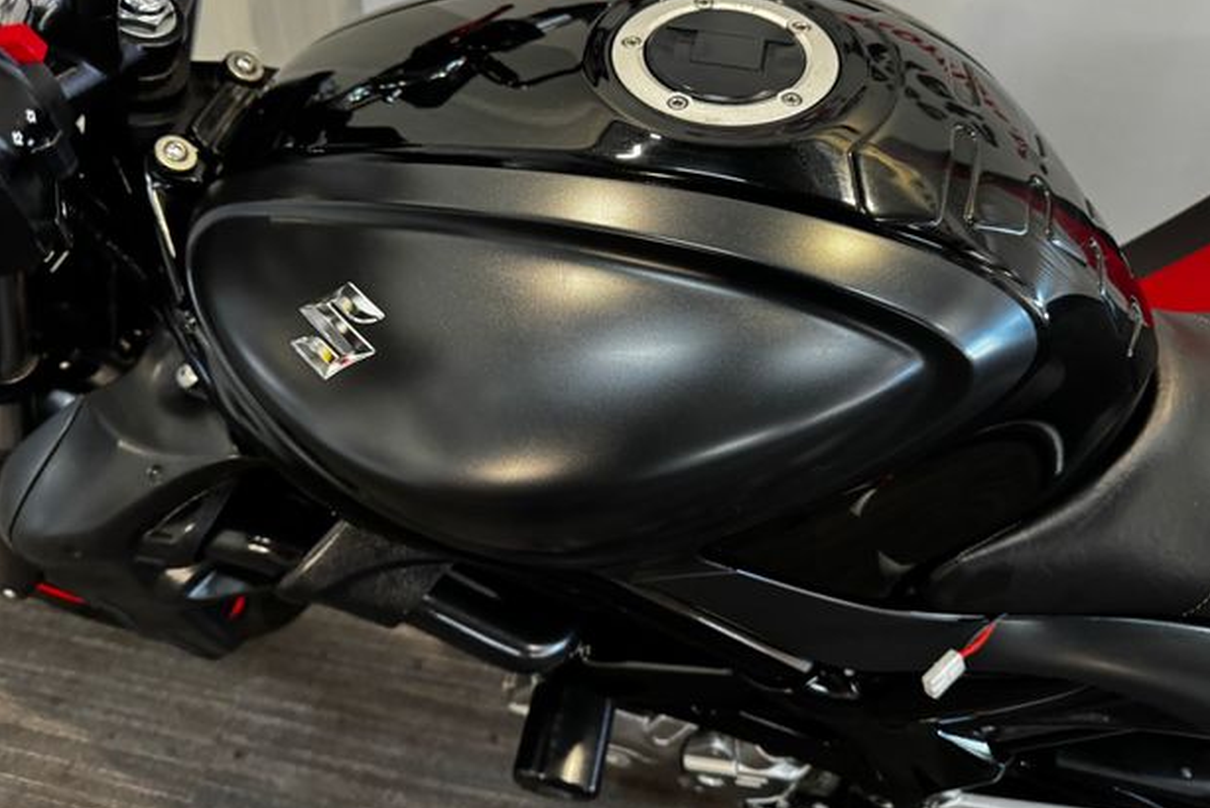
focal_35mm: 26
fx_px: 874
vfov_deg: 49.5
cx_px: 595
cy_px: 361
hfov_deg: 69.4
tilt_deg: -45.6
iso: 640
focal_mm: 6.76
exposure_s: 1/33
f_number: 1.78
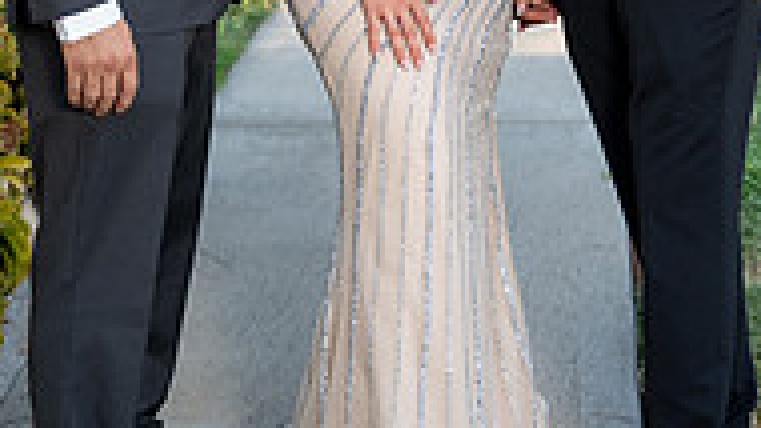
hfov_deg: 19.6
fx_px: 2200
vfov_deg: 10.9
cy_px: -112
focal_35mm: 109
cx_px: 425
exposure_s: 1/200
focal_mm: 44
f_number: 2.8
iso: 125
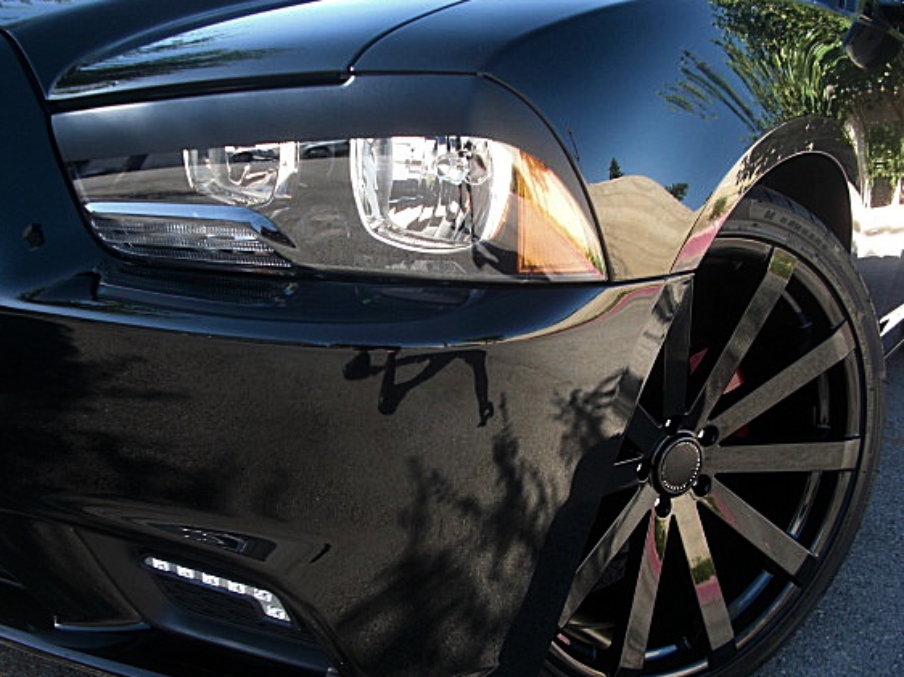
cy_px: 363
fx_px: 1070
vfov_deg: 35.1
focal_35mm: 41
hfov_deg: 45.8
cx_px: 429
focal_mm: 6.3
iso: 50
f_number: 2.8
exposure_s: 1/80
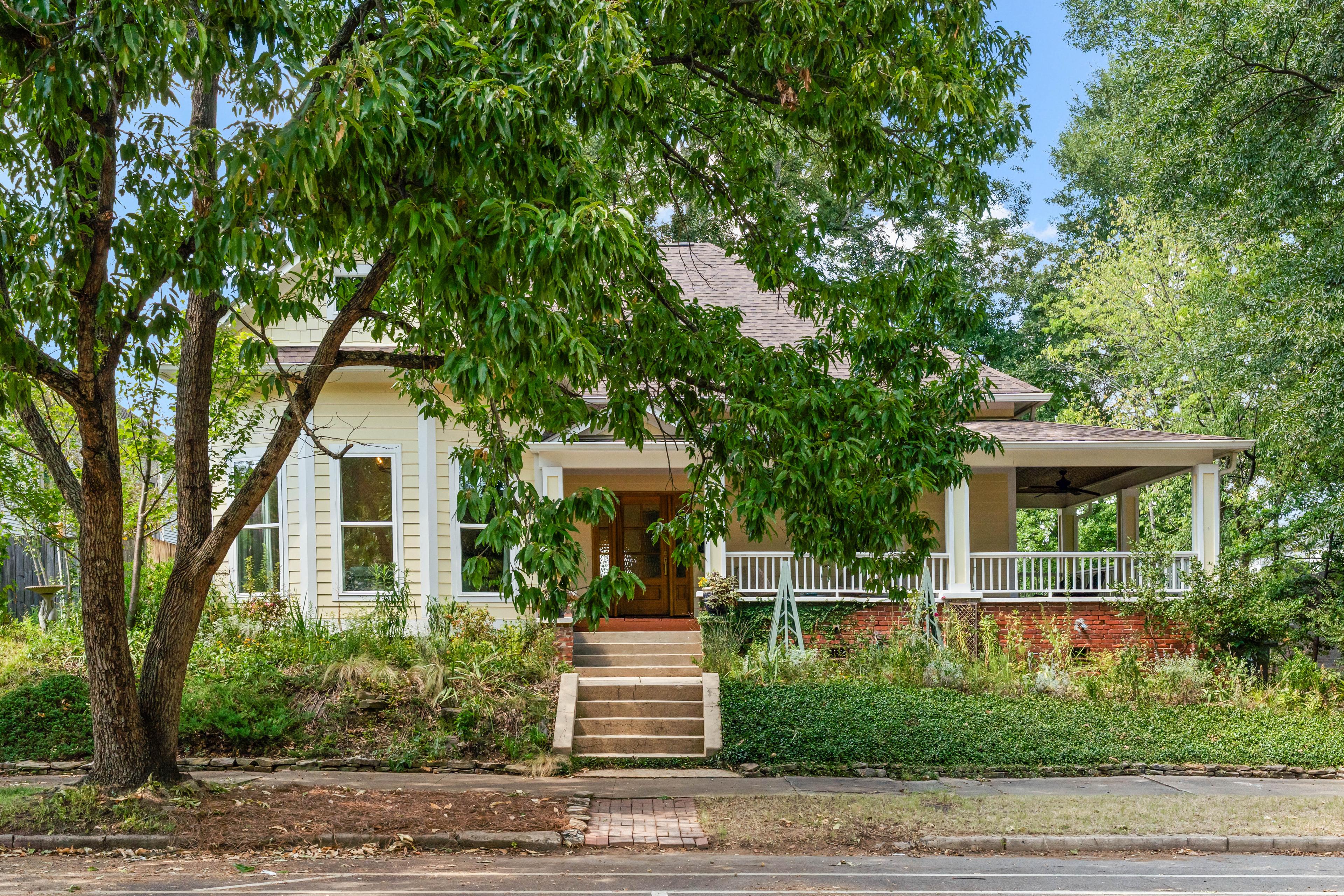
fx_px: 1307
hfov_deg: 54.4
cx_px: 672
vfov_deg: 37.9
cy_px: 448
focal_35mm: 35
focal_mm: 35
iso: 640
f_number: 9
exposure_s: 1/250
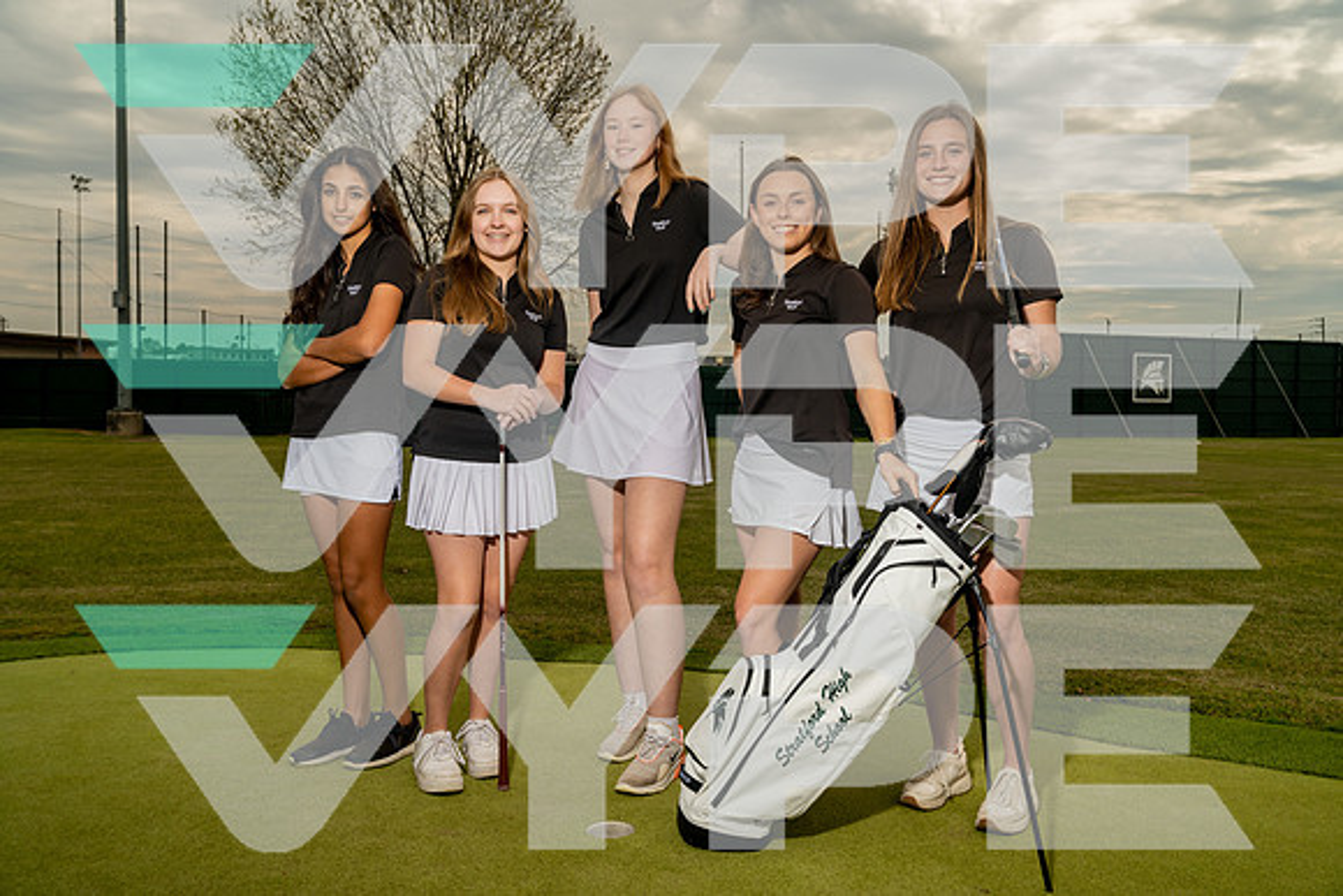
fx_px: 1157
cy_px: 448
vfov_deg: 42.3
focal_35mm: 31
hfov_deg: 60.3
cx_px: 672
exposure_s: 1/250
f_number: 8
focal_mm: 31
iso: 250
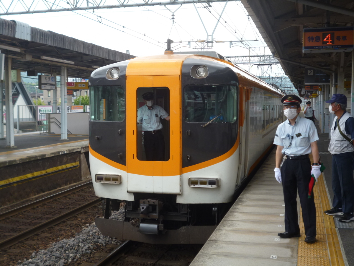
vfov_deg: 30.3
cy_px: 133
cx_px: 177
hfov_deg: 39.7
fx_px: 491
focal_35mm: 48
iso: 100
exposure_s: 1/160
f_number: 4
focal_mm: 8.6
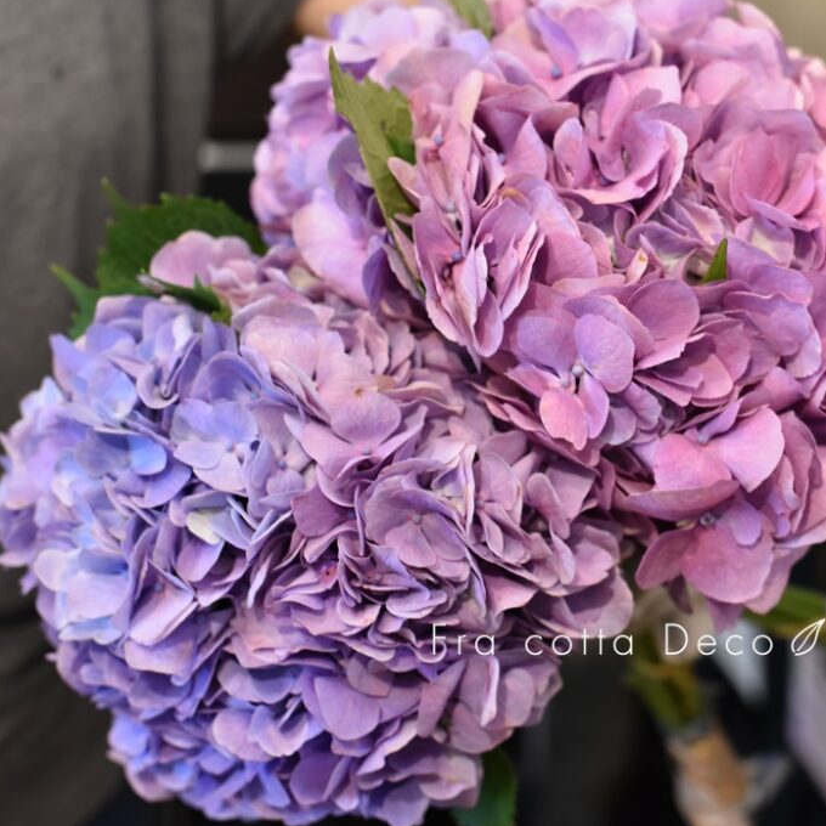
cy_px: 481
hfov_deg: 26.9
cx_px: 414
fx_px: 1728
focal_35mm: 64
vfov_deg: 26.8
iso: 3200
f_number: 3.2
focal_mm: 50
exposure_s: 1/125
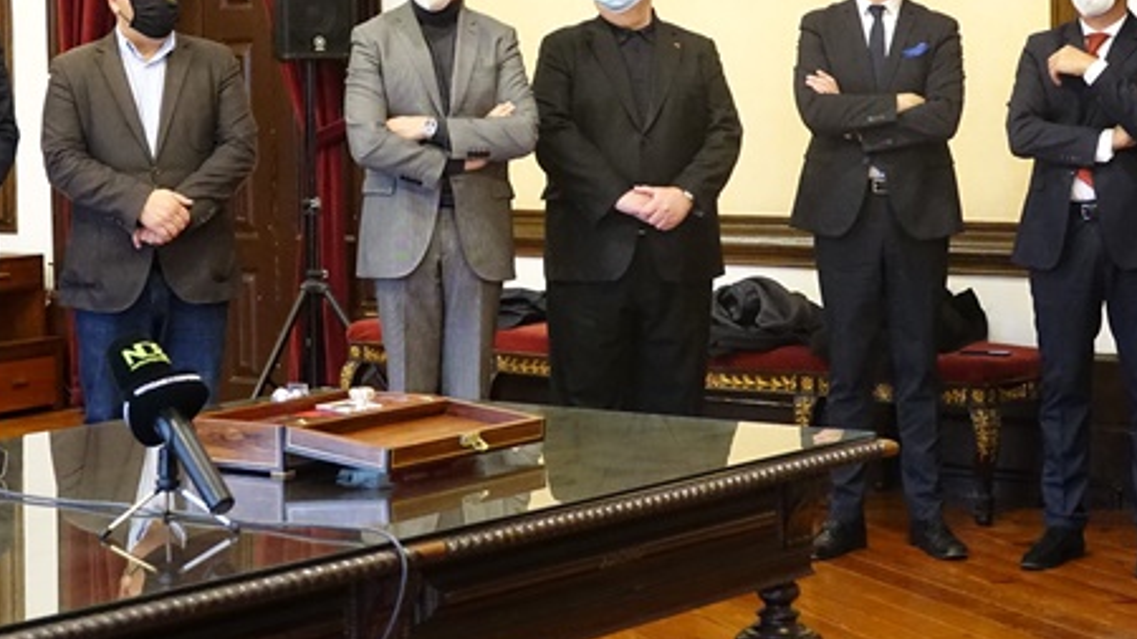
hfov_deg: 23.9
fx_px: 2683
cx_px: 494
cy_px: 136
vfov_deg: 13.5
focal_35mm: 89
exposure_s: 1/125
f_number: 3.2
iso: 3200
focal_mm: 18.21
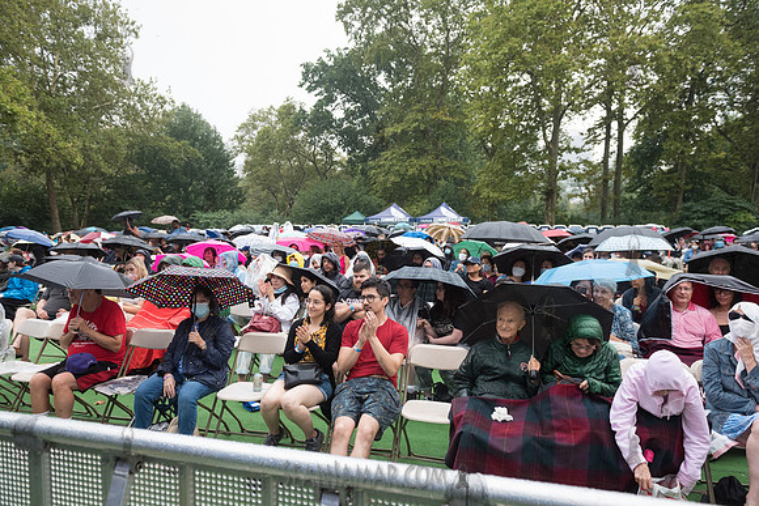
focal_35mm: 24
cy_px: 253
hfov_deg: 73.7
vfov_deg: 53.2
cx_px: 380
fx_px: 506
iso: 1600
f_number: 4.5
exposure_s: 1/250
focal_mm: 24
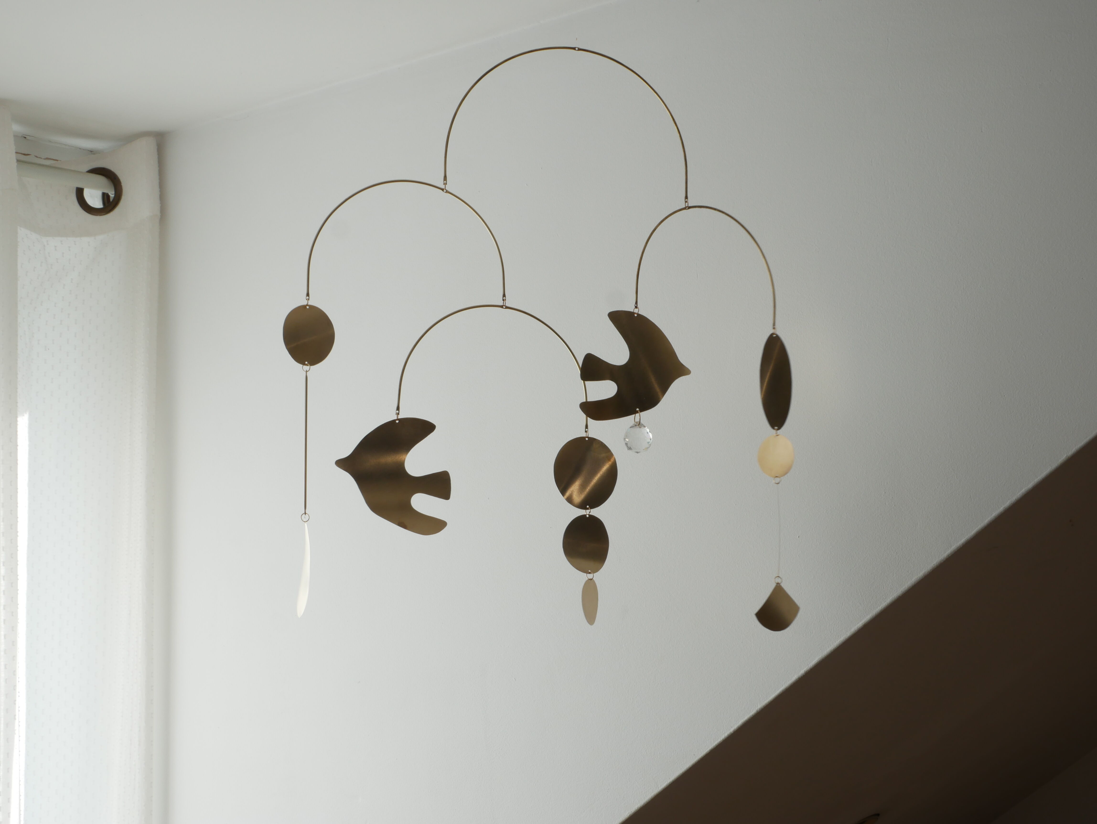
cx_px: 548
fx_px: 1585
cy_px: 412
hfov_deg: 38.2
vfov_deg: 29.1
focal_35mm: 50
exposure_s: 1/13
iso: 200
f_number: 18
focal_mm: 25
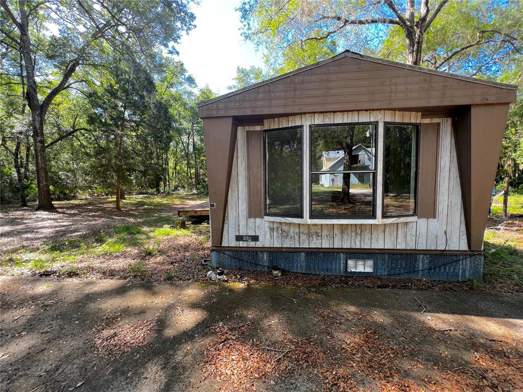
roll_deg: +1.6
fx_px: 196
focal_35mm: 13
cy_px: 196
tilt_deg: -3.2
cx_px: 262
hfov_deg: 106.2
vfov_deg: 89.9
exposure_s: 1/122
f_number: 1.8
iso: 40
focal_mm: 1.57
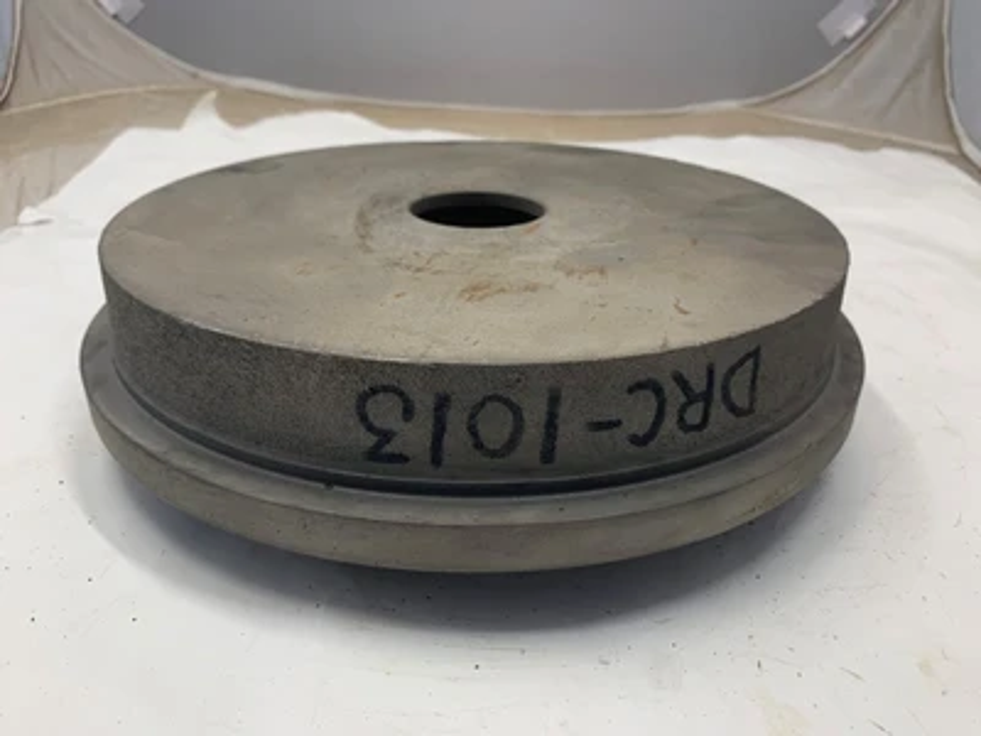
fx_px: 737
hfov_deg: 67.3
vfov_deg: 53.1
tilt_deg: -24.6
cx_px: 490
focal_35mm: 26
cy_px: 368
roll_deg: -3.2
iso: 64
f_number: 1.8
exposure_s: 1/121
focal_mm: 4.25
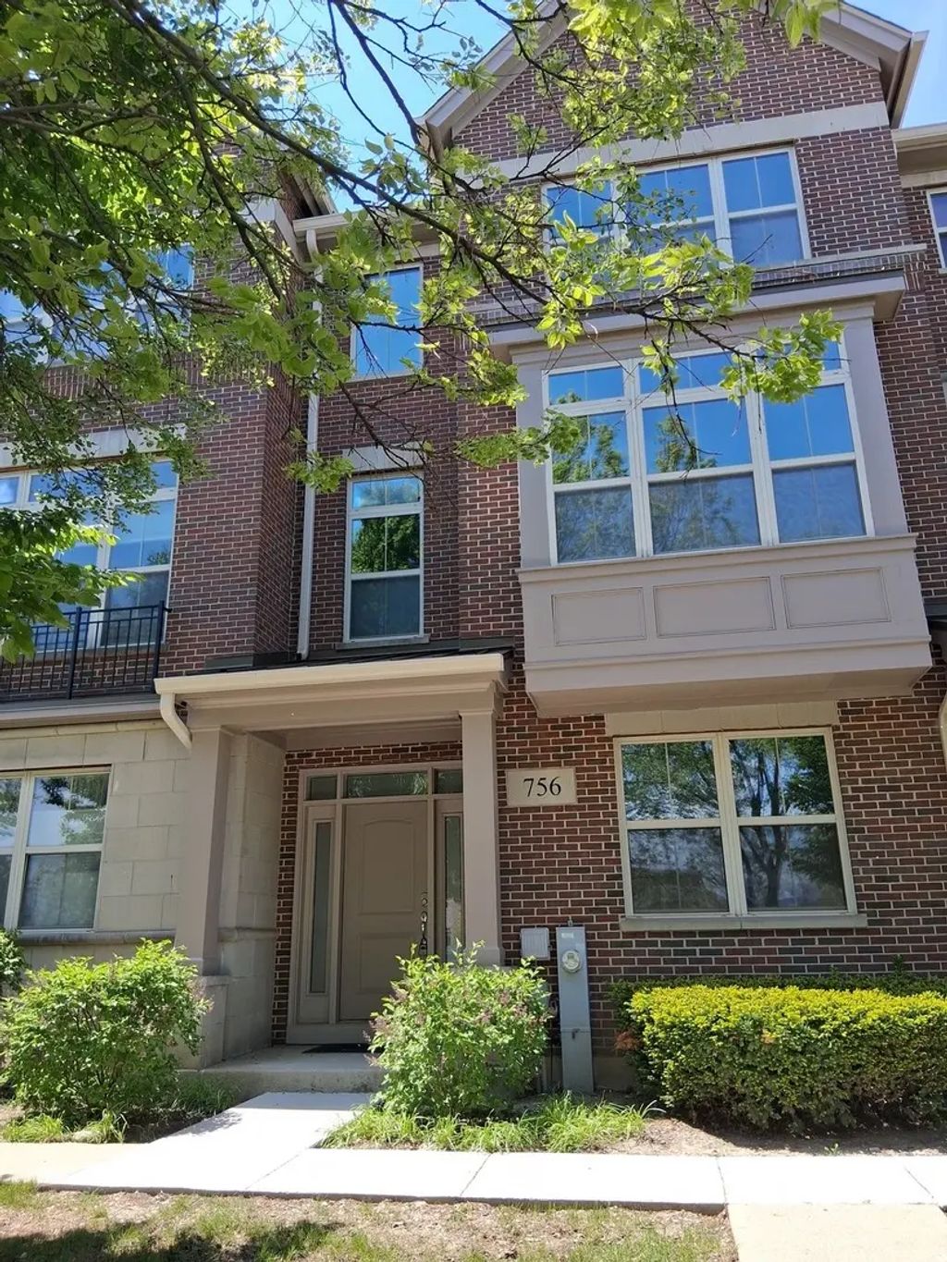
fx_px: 948
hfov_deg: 53.1
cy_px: 631
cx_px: 474
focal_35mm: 26
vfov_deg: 67.3
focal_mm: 3.98
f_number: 1.8
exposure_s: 1/282
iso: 25
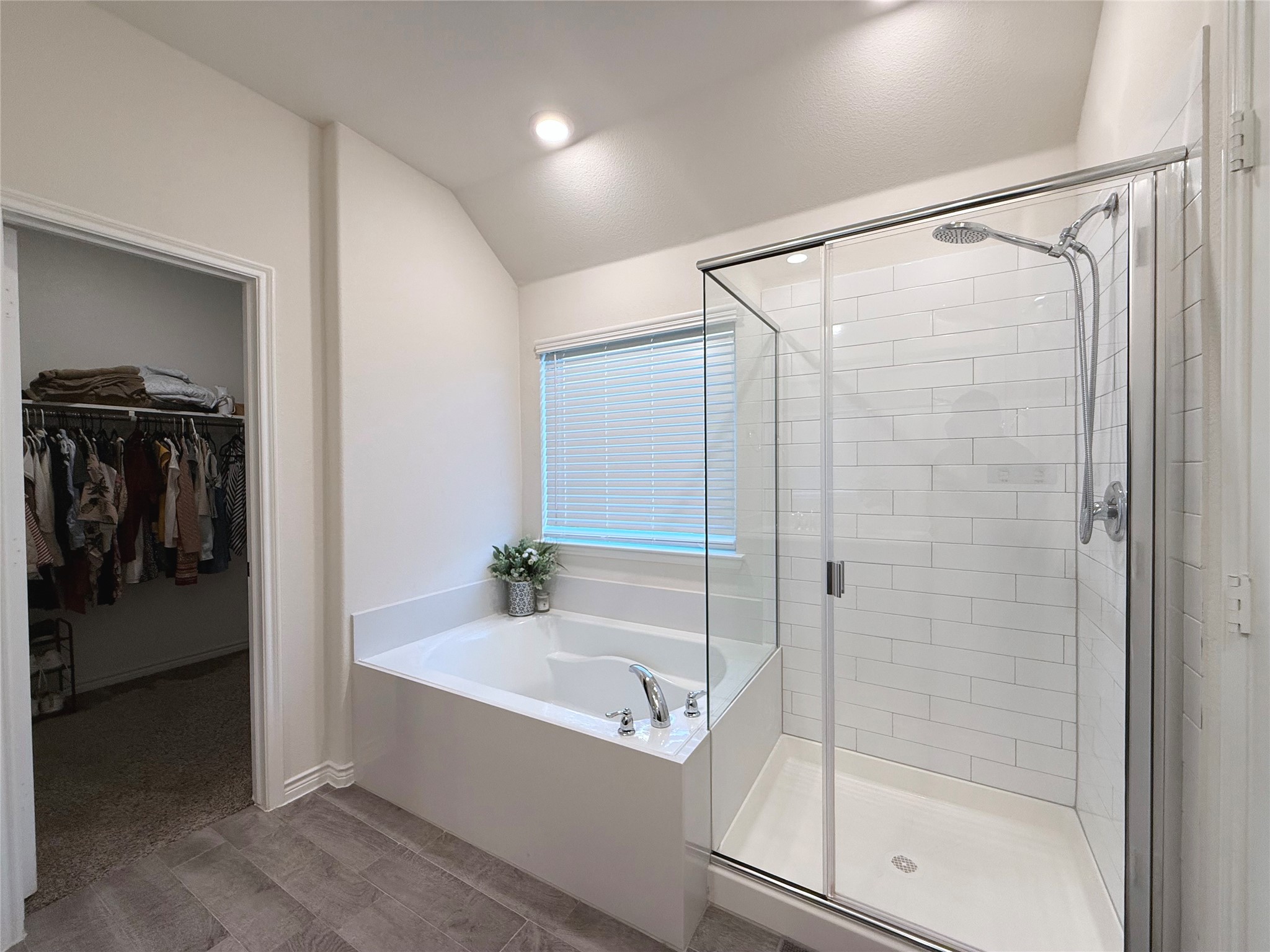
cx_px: 635
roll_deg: -0.2
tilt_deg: -1.0
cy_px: 476
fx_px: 514
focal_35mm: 14
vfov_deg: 85.7
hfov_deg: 102.1
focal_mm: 2.22
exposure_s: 1/120
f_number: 2.2
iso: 160
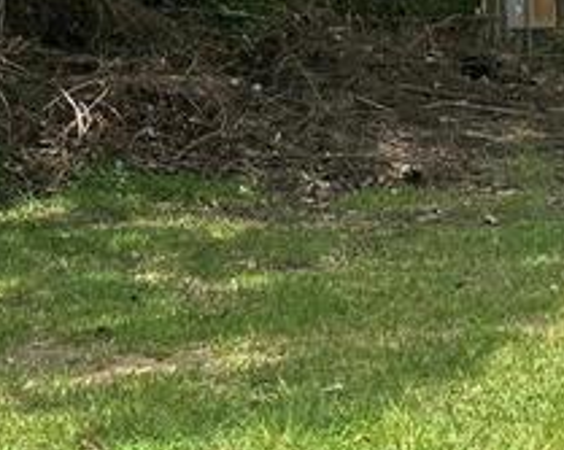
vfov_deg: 13.3
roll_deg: +1.1
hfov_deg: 13.7
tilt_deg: -2.6
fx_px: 1919
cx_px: 1193
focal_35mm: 115
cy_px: 57
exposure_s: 1/2591
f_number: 1.78
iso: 80
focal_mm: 6.86
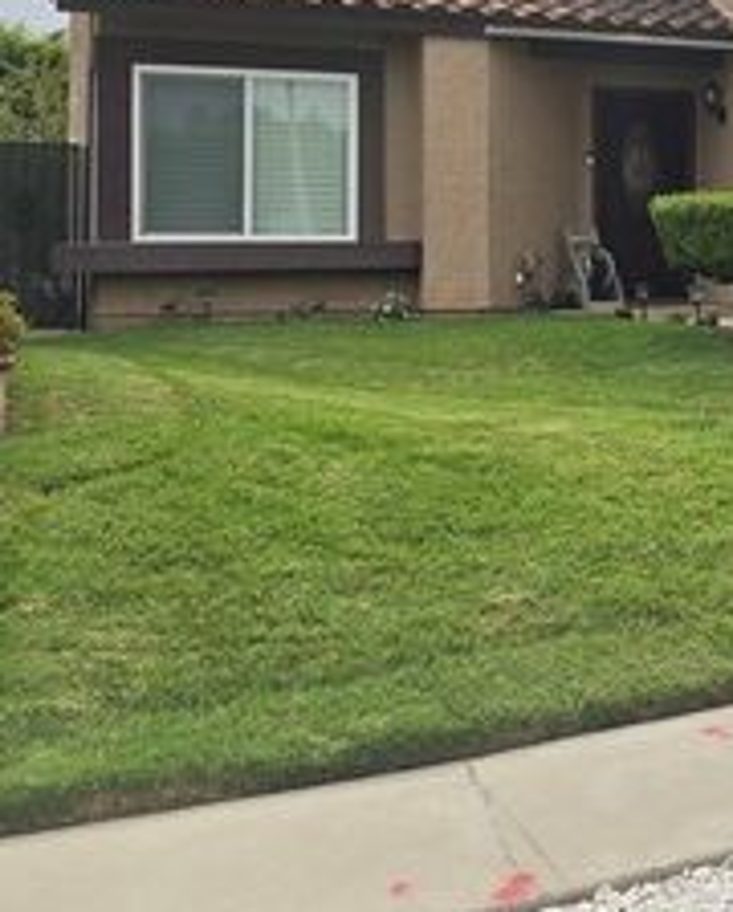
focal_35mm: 64
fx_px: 1731
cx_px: 908
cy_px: 204
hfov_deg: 21.9
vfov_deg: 29.0
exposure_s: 1/548
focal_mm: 6.3
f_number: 1.7
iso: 12
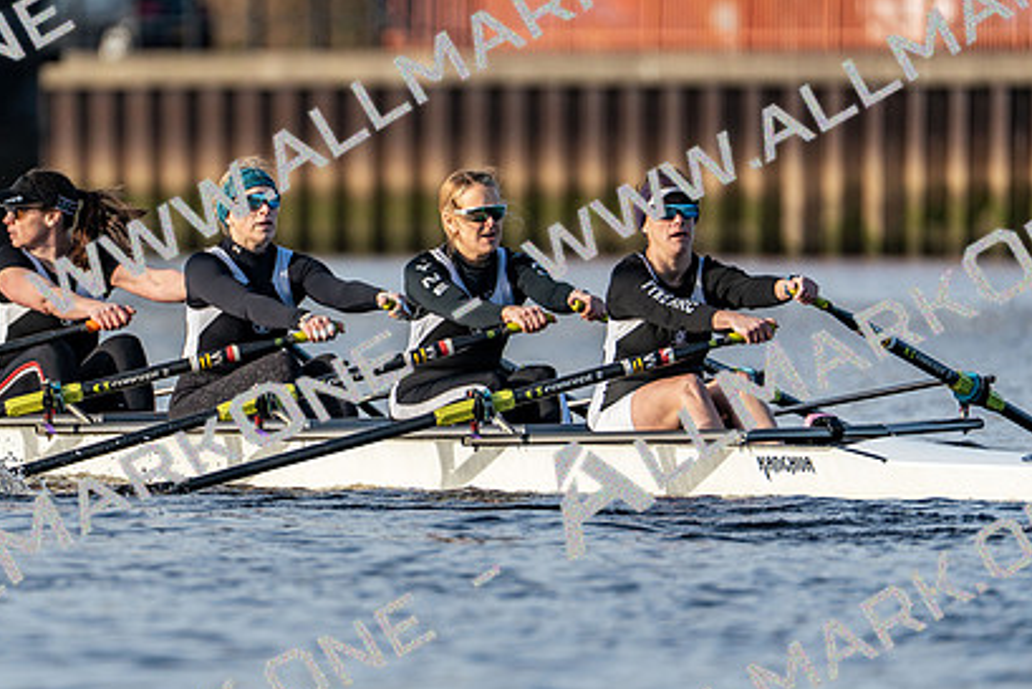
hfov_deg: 2.6
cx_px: 338
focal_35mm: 792
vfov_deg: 1.7
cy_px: 322
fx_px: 22711
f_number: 6.3
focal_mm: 559
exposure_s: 1/2000
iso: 800
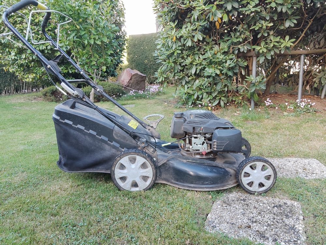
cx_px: 163
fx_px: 189
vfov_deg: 66.1
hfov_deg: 81.7
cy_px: 122
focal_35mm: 20
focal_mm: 3.49
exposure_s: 1/100
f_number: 2.45
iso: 51
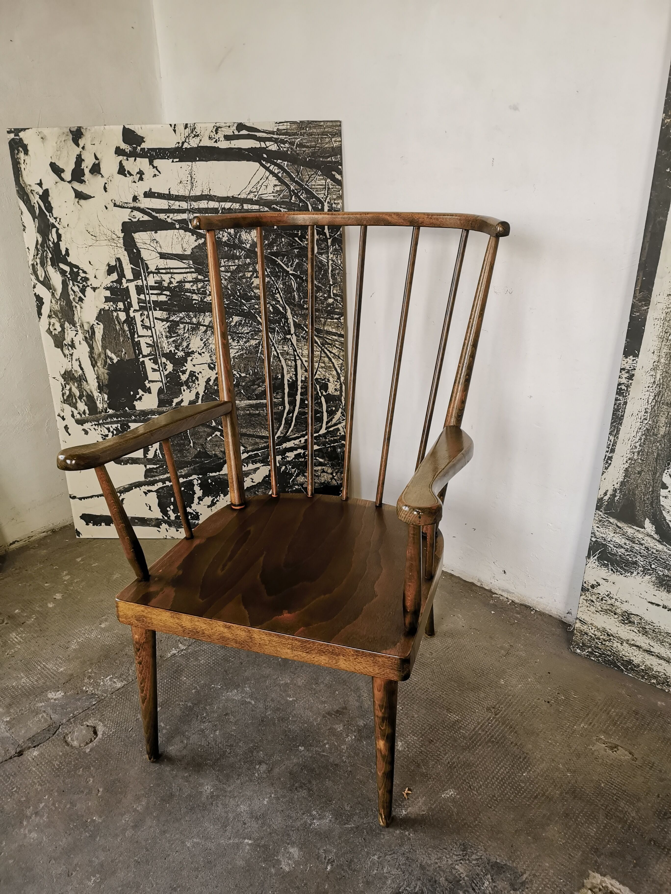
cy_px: 447
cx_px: 336
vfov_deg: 65.3
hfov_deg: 51.4
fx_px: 698
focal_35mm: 27
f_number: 1.6
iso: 320
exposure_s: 1/100
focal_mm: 5.56
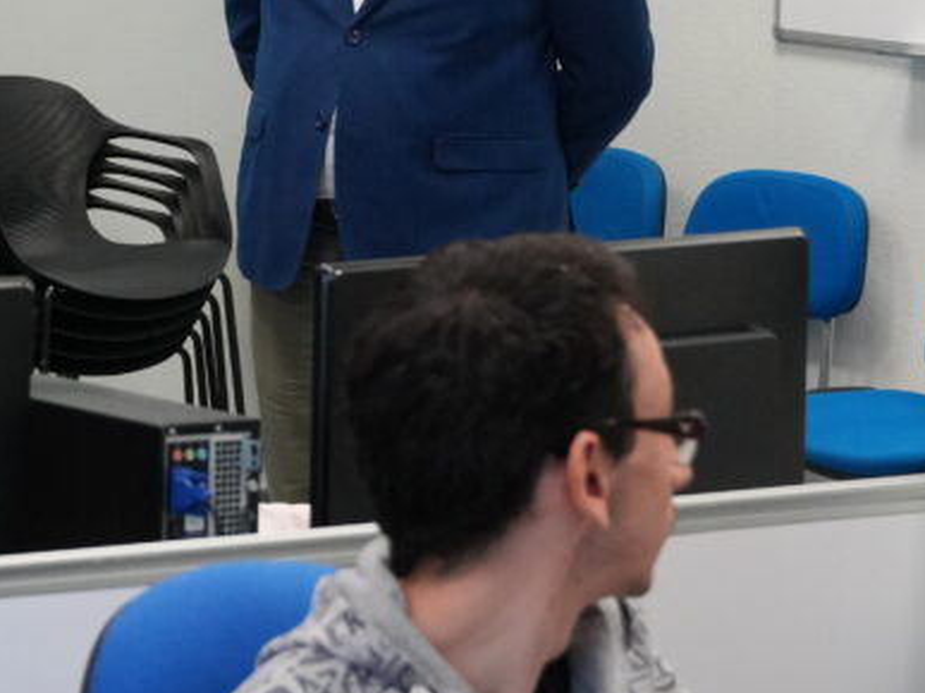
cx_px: -239
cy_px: 27
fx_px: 5102
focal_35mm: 191
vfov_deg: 7.7
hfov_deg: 10.2
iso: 2500
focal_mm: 50
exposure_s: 1/125
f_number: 5
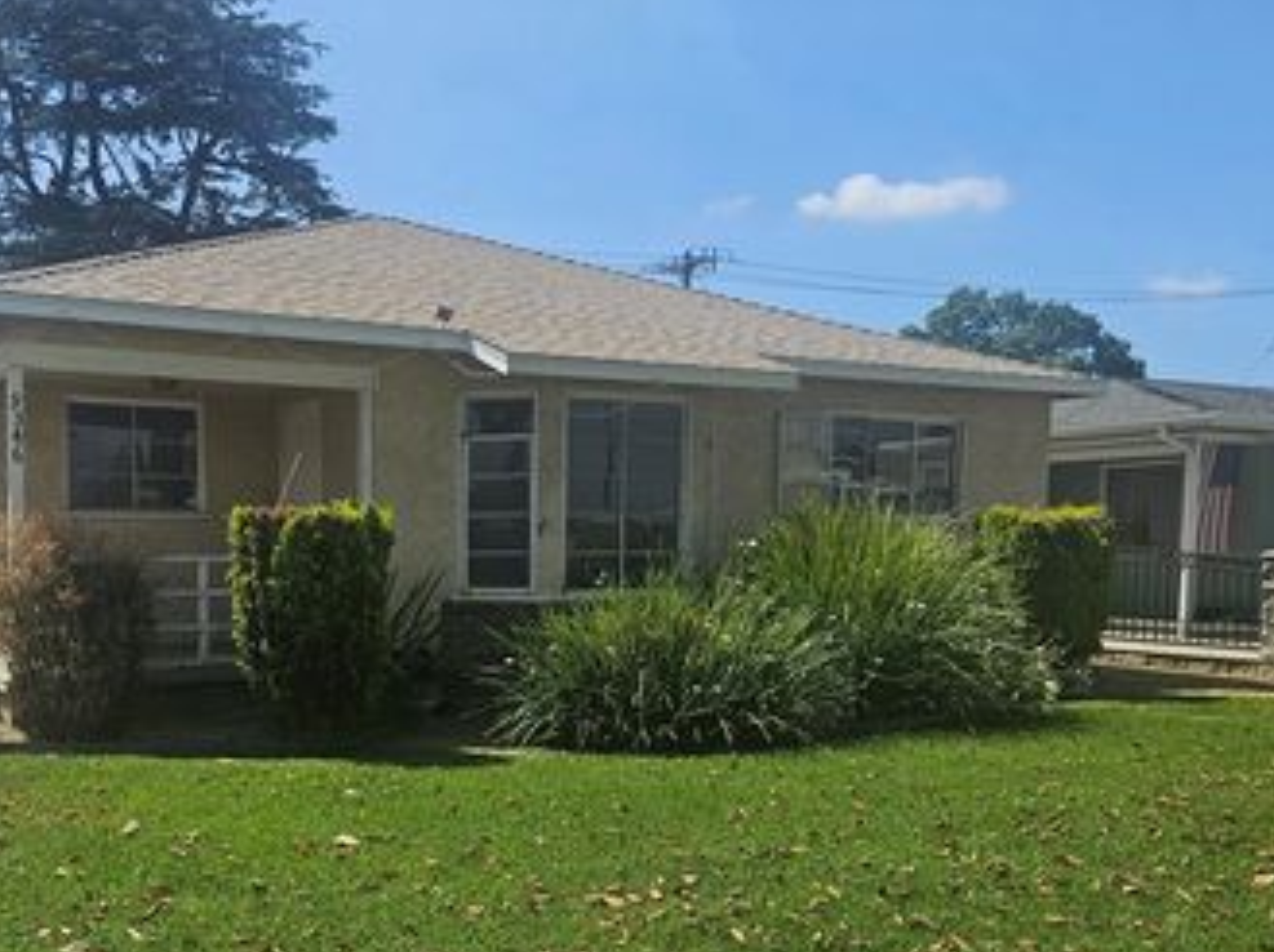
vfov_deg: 40.0
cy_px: 652
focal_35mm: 35
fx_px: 1287
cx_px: 395
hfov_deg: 51.4
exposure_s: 1/816
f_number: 1.7
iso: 10
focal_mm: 6.3
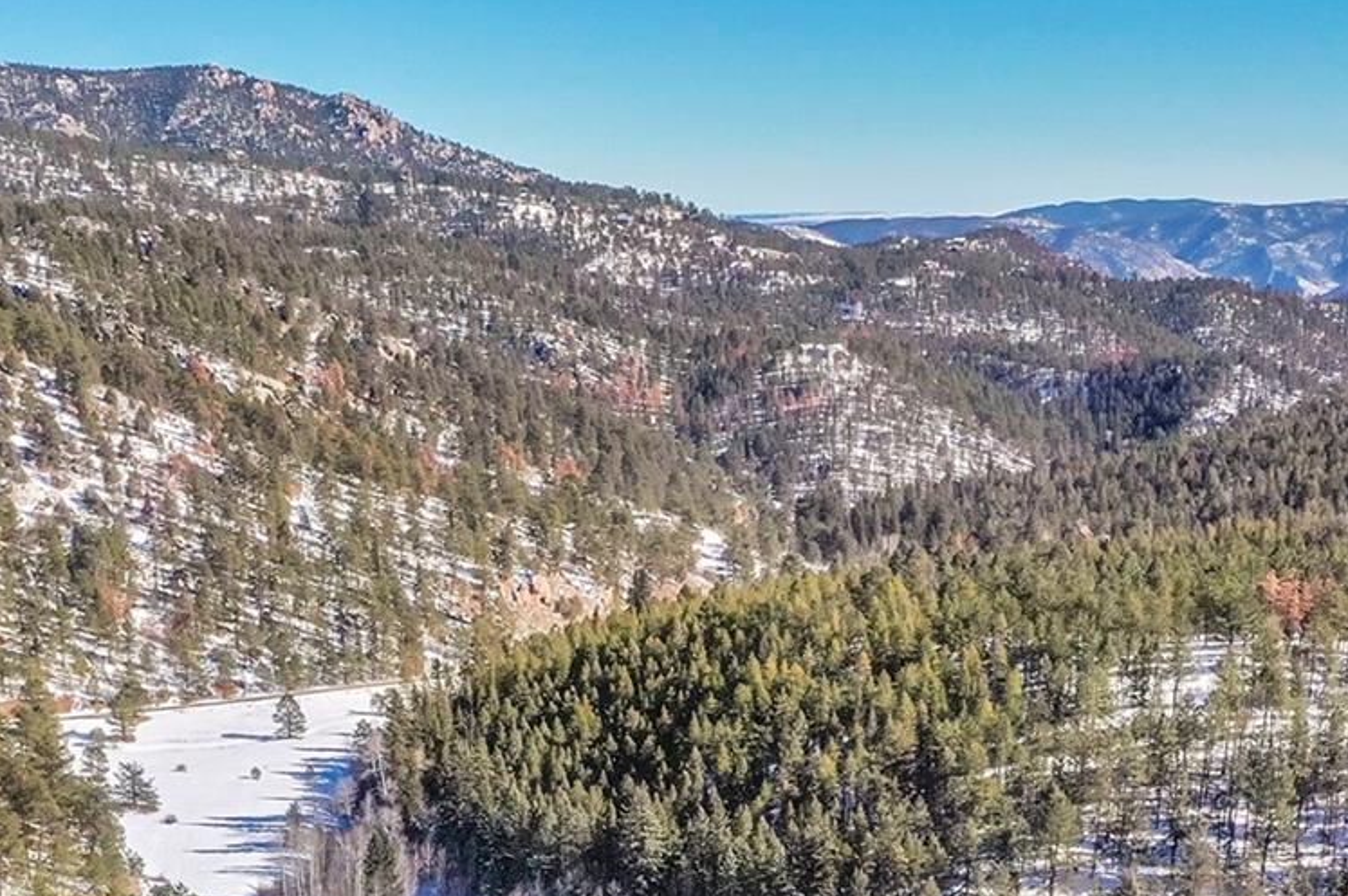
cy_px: 867
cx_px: 632
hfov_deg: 33.4
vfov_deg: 21.9
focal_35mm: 60
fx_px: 2245
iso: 800
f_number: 9
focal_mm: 10.26
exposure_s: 1/2000
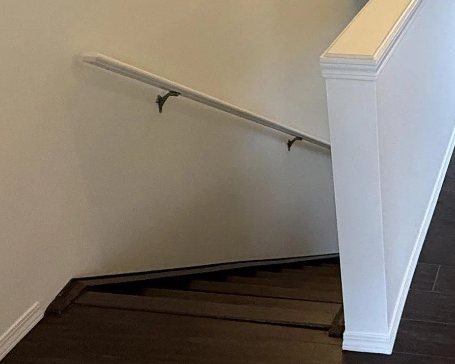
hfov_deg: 33.7
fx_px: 633
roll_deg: -1.0
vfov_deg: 29.2
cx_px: 516
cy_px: -29
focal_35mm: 47
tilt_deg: -18.1
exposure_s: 1/120
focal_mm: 2.22
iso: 250
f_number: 2.2
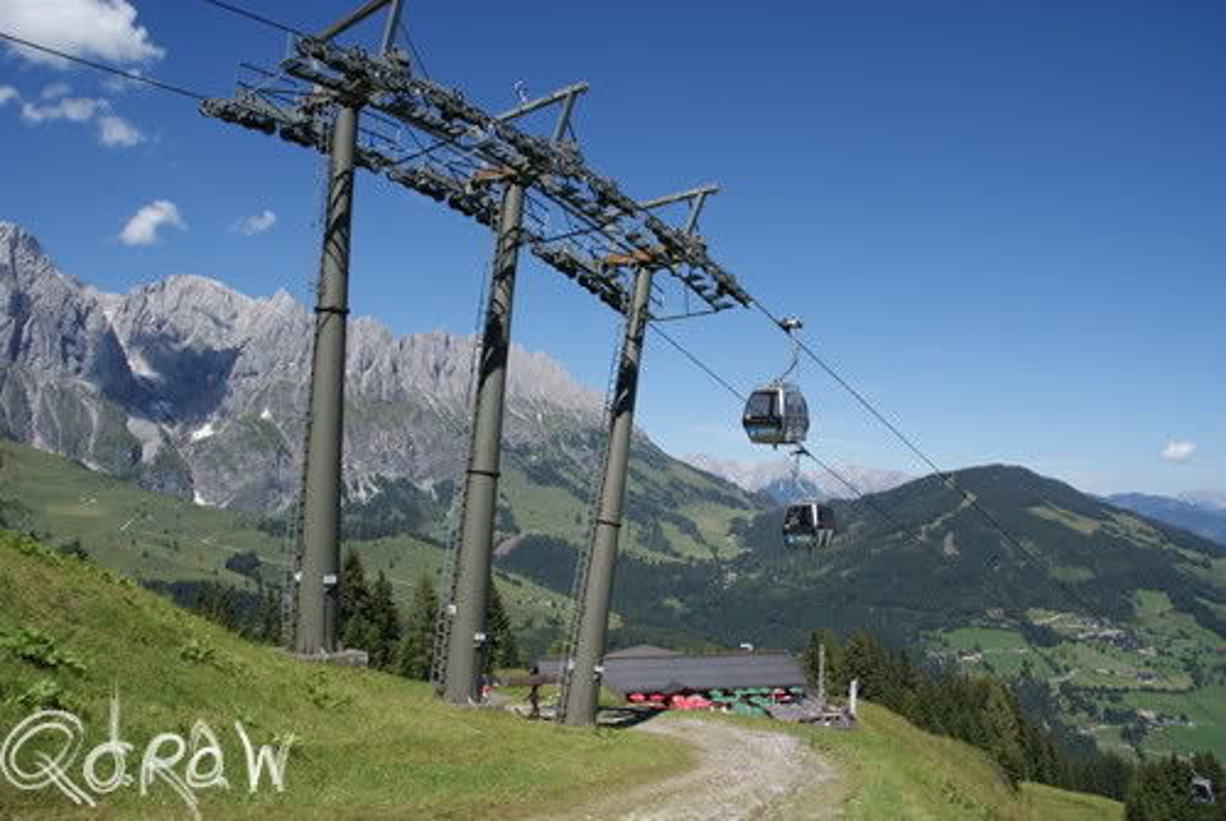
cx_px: 613
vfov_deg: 48.1
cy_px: 410
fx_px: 921
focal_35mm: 27
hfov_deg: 67.3
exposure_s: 1/160
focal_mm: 18
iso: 100
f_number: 10
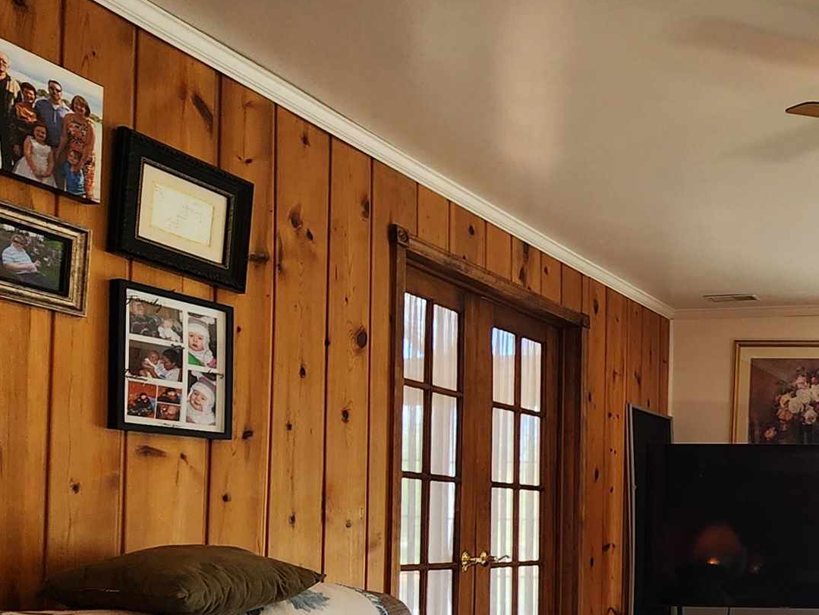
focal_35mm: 37
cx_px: 857
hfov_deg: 41.9
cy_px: 507
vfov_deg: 37.1
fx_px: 876
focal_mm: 2.2
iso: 100
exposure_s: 1/60
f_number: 2.2
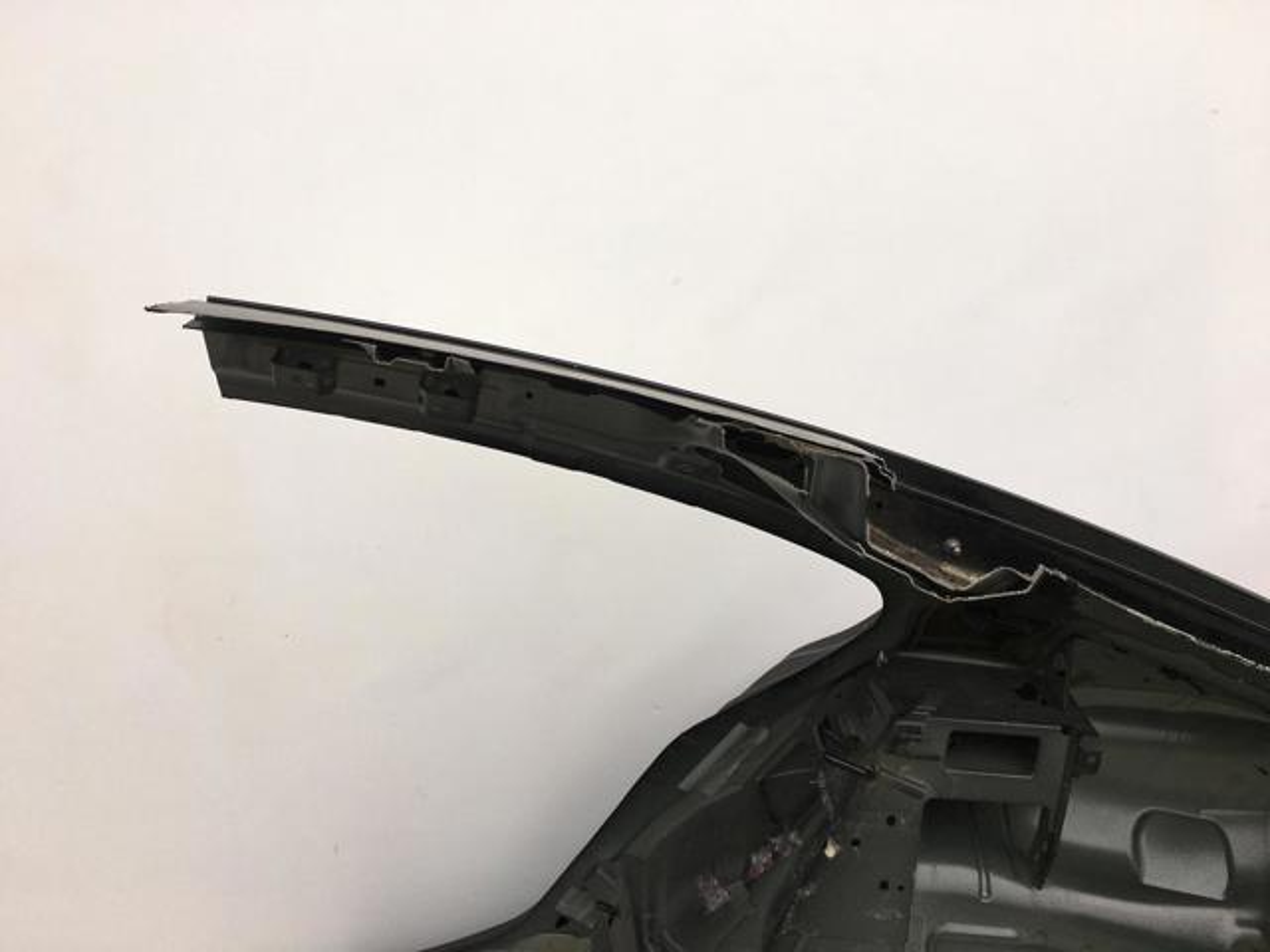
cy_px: 476
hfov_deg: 61.7
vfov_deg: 48.2
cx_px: 635
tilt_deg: -13.6
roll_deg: +2.9
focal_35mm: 29
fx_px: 1064
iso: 25
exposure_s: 1/1350
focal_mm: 4.15
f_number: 2.2
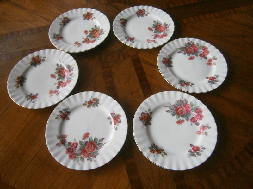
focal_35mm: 26
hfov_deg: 67.3
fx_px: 190
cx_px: 126
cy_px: 94
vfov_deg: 53.1
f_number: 2.8
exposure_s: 1/250
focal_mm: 4.7
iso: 500
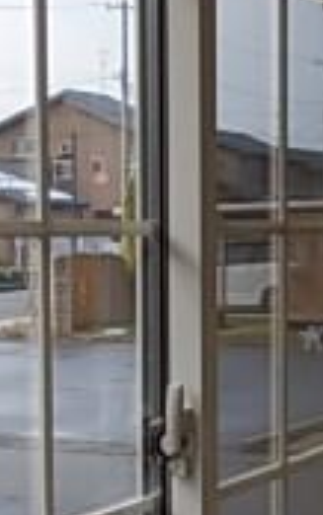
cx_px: 299
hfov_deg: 11.9
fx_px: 1533
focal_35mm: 109
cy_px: 385
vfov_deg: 19.0
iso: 80
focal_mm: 4
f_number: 2.7
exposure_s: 1/500
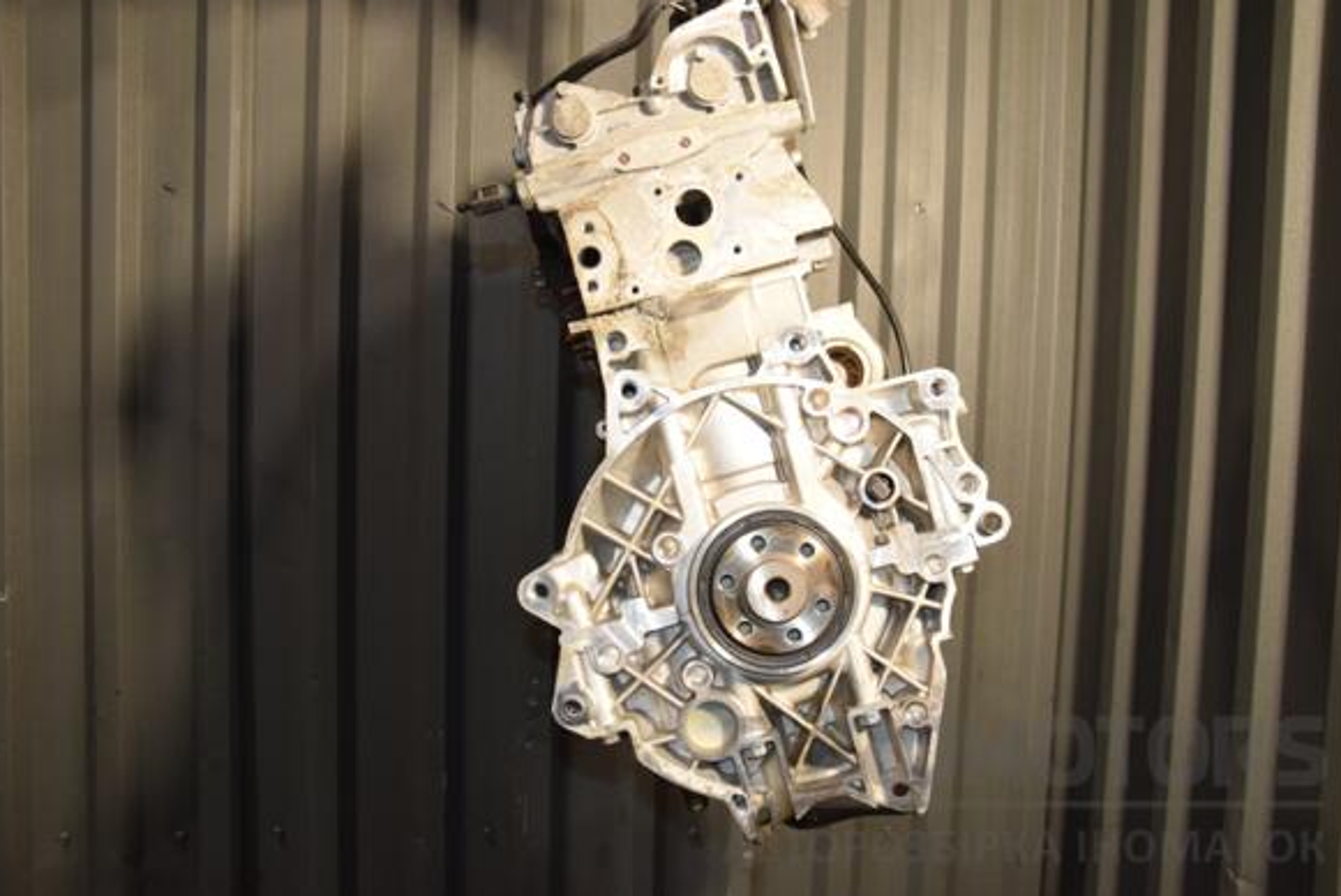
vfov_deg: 40.6
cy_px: 443
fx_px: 1212
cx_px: 679
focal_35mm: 33
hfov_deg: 57.9
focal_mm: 21
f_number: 5
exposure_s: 1/160
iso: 800
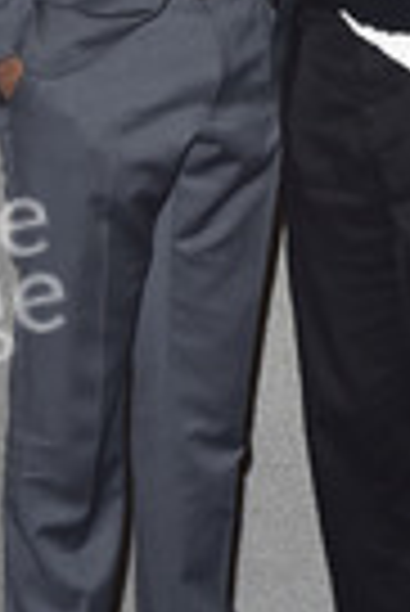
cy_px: 81
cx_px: 327
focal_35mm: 112
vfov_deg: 18.0
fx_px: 1908
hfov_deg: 12.2
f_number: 6.3
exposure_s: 1/250
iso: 500
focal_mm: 38
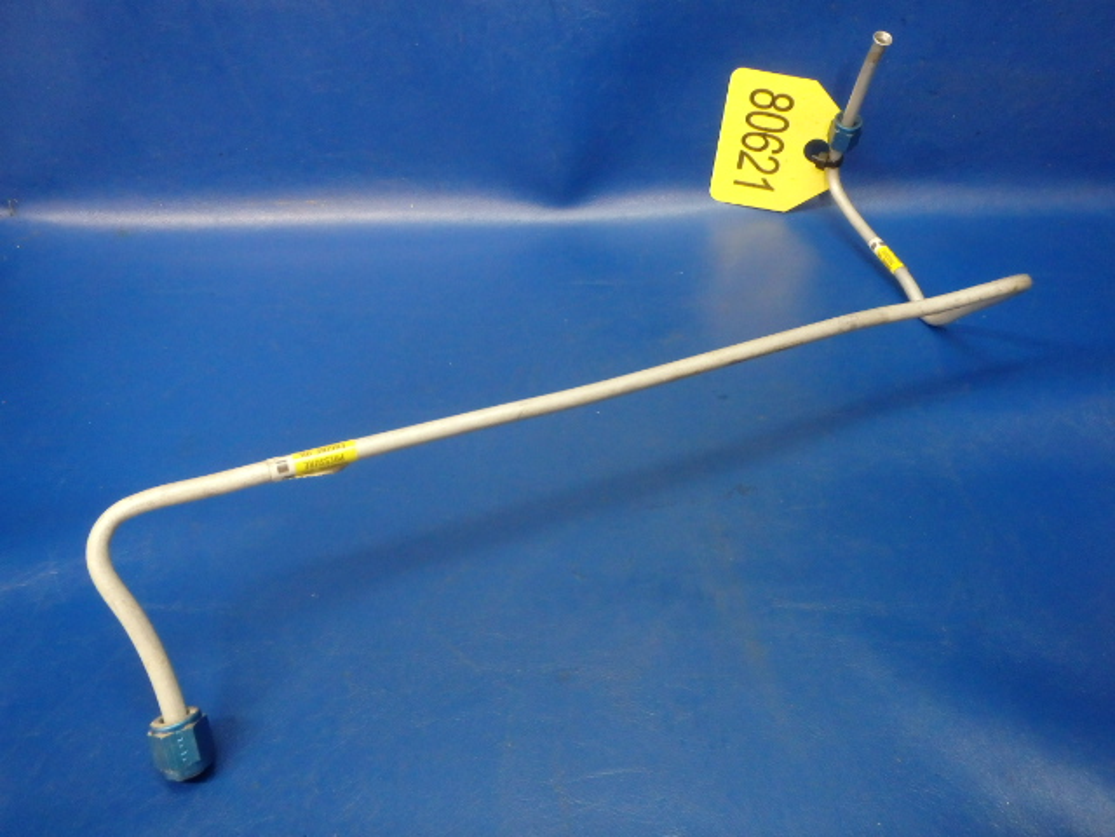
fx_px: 902
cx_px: 558
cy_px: 418
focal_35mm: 28
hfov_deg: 63.4
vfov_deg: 49.7
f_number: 3.9
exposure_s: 1/30
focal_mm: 5
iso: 800
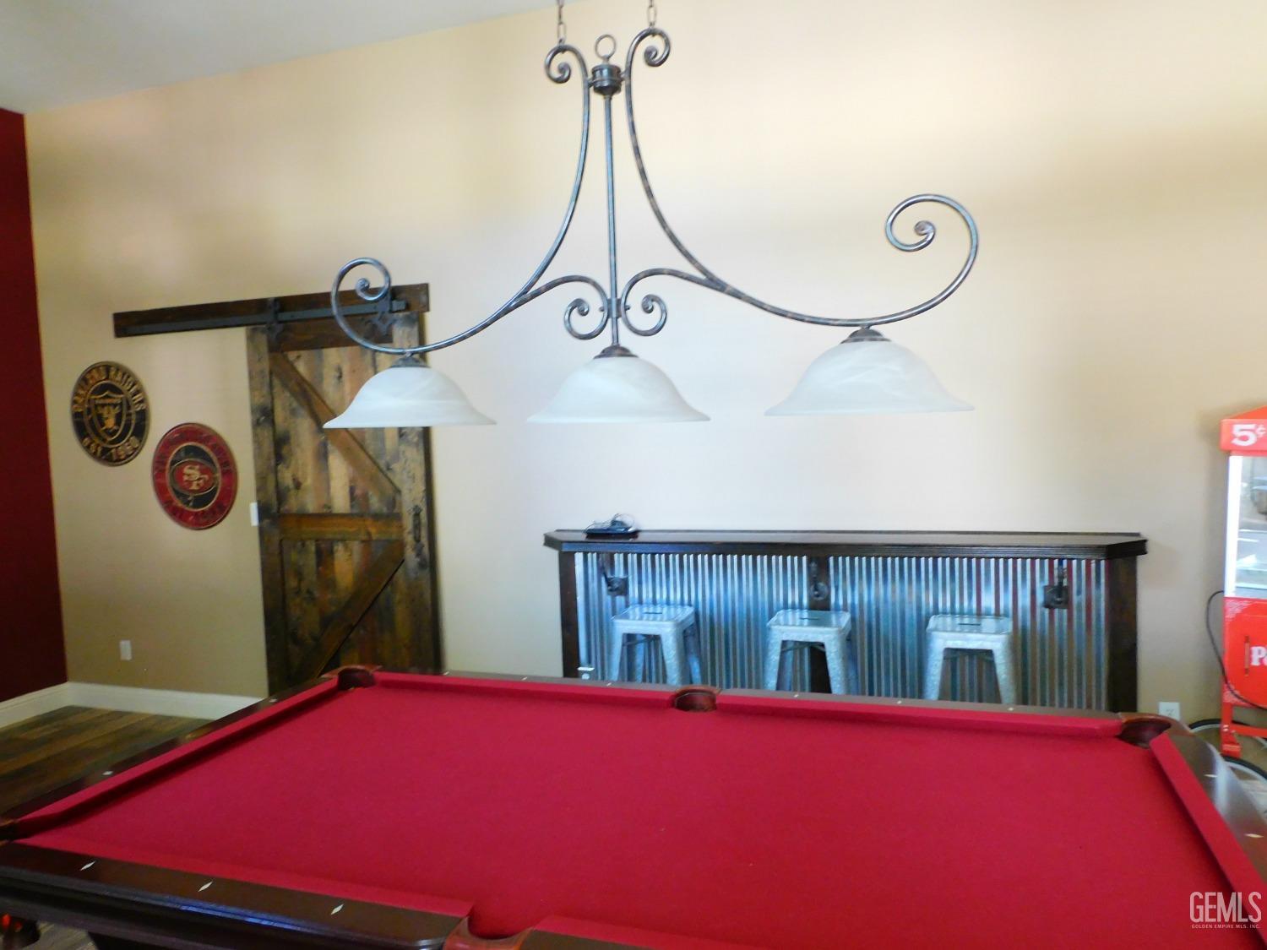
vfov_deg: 56.8
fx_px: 878
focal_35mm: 24
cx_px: 634
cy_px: 475
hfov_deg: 71.6
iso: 400
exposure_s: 1/8
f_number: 3.3
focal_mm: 4.3
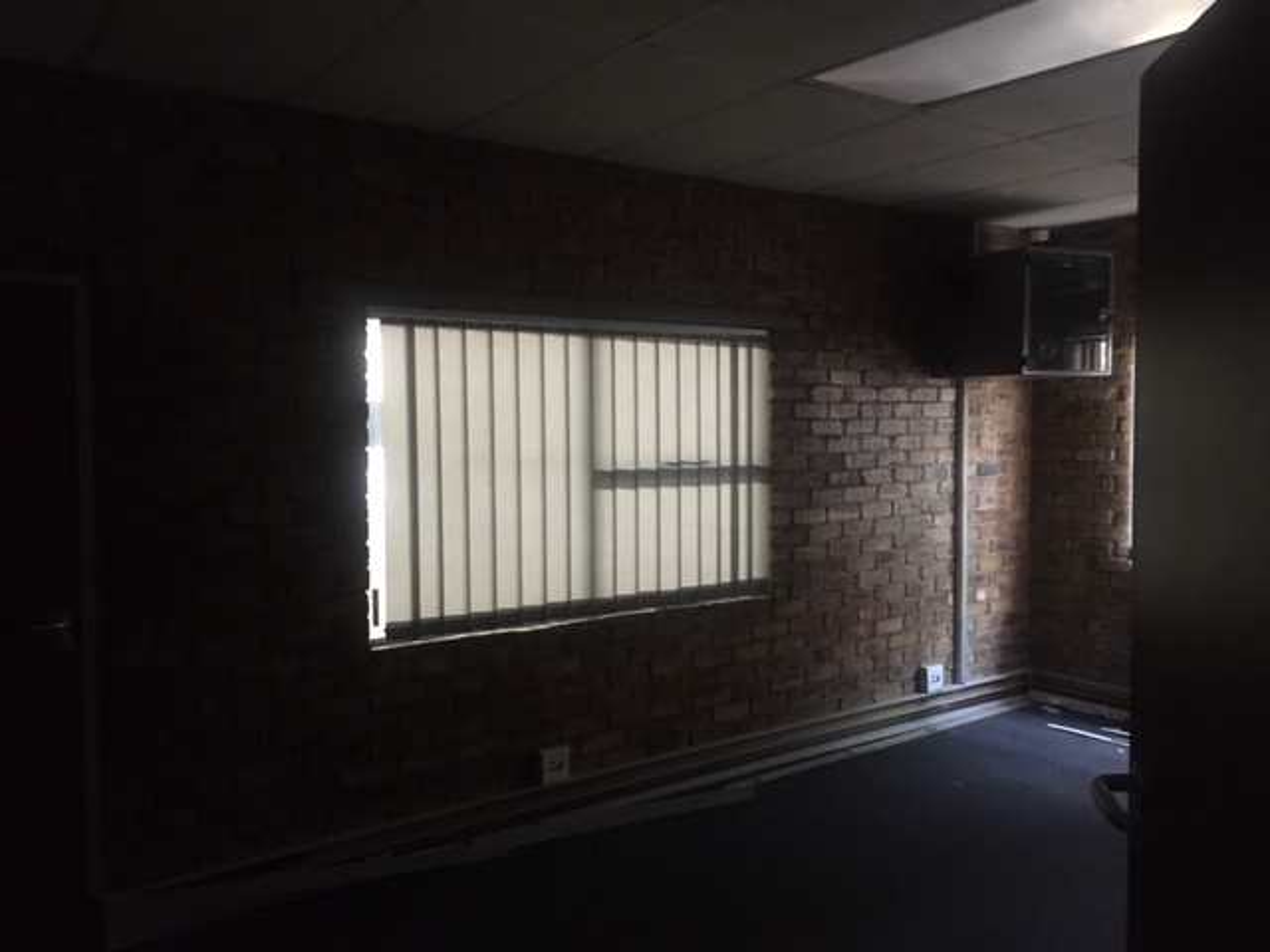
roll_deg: +1.3
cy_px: 476
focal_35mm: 29
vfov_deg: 48.2
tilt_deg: -4.2
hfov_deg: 61.7
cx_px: 635
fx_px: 1064
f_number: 2.2
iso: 640
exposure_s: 1/17
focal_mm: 4.15
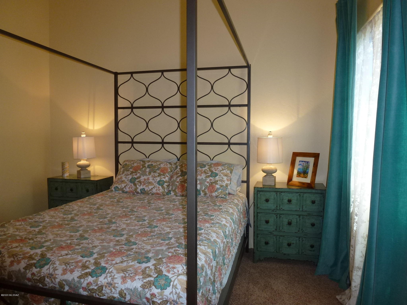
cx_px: 204
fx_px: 282
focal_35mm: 24
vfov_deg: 56.8
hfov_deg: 71.6
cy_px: 152
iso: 200
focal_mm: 4.3
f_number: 3.3
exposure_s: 1/60
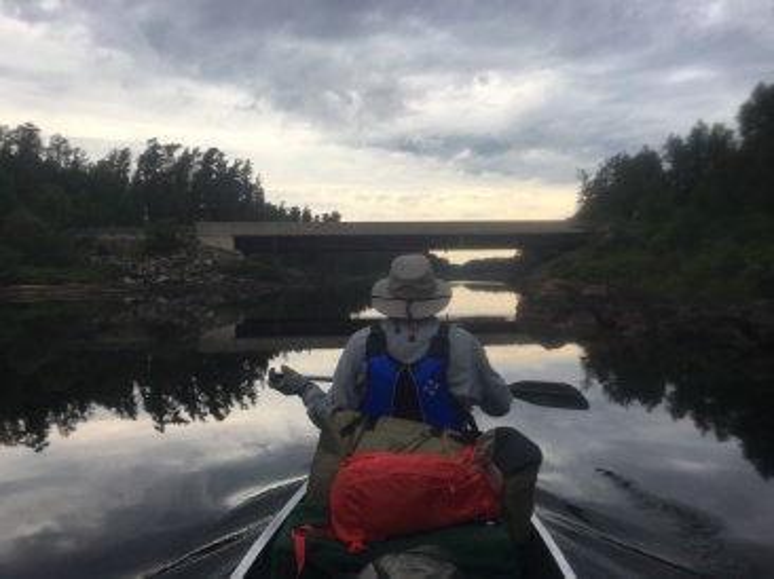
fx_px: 648
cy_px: 290
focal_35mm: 29
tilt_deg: -1.3
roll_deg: -0.3
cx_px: 387
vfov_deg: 48.2
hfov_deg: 61.7
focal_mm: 4.15
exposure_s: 1/208
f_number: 2.2
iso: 25
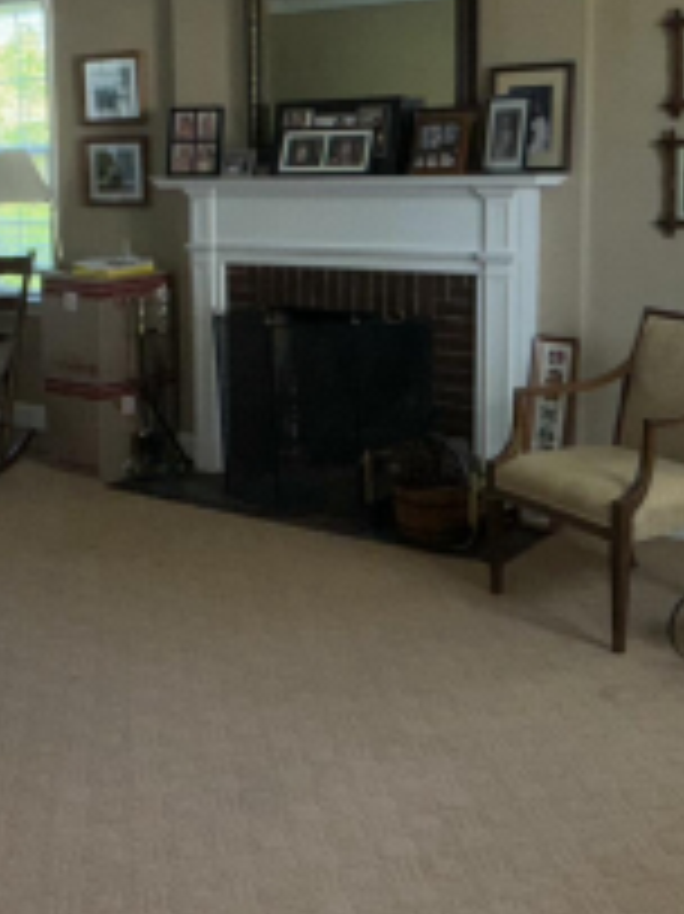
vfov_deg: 41.0
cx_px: 304
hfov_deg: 31.5
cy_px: 347
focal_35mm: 46
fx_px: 1213
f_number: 2.2
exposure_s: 1/122
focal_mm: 2.22
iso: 50
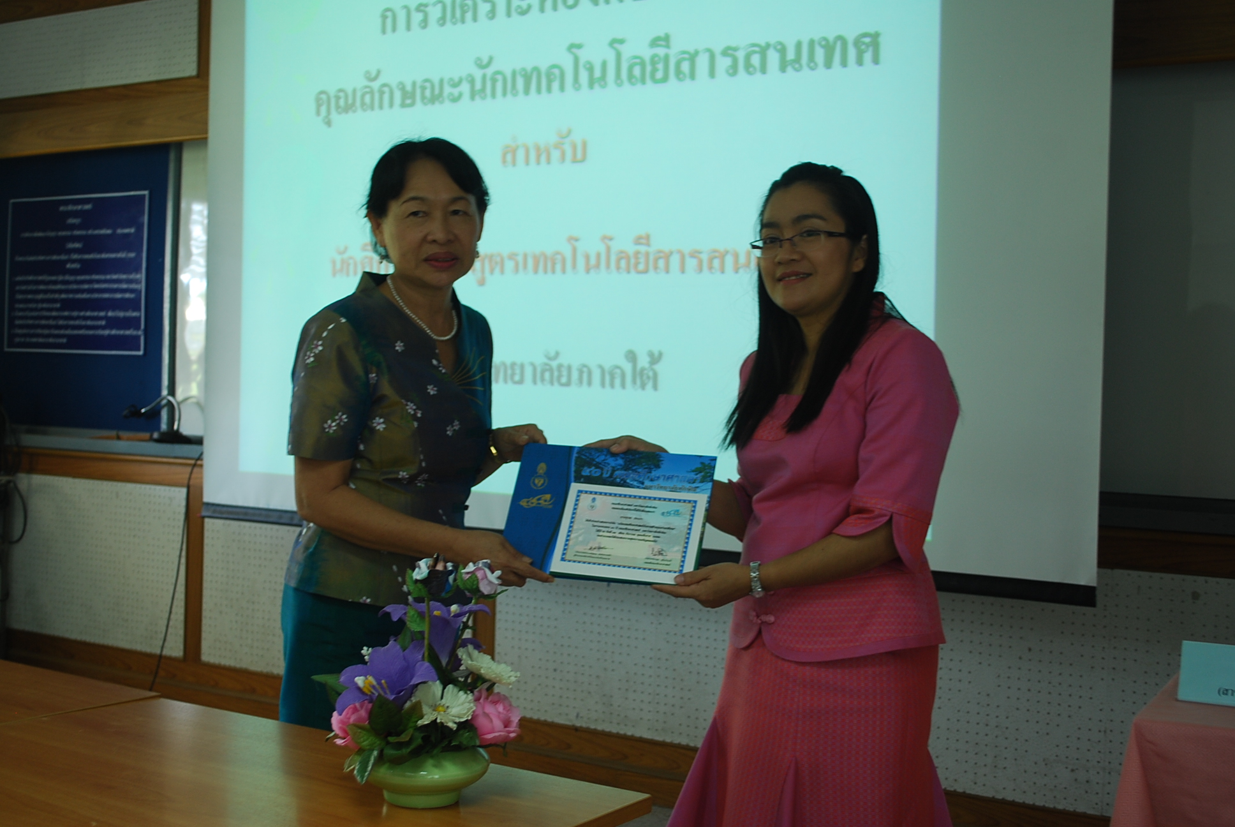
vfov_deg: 30.9
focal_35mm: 44
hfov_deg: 44.9
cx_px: 618
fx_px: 1494
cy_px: 414
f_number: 4.8
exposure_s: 1/8
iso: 200
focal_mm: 29
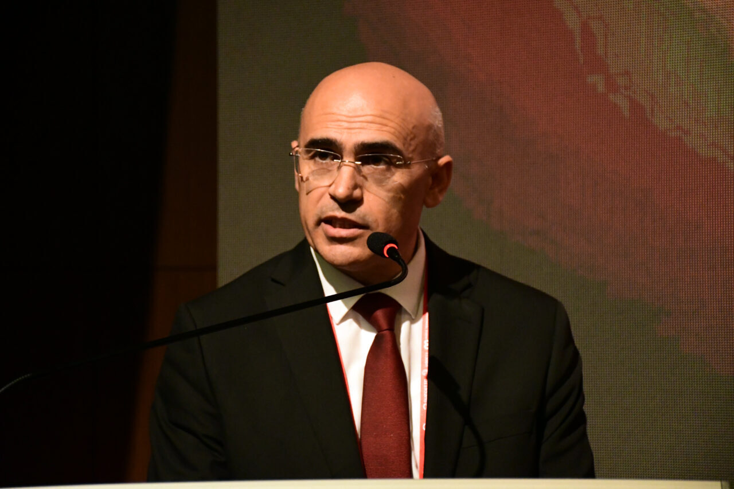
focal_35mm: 142
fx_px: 2895
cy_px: 244
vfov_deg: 9.7
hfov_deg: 14.5
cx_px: 367
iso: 8000
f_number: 5.3
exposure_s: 1/160
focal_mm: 95
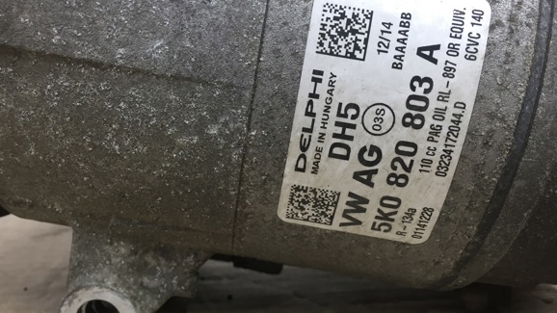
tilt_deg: -10.6
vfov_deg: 33.7
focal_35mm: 35
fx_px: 517
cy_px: 167
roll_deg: +0.8
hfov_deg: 56.6
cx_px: 284
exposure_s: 1/33
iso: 100
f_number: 2.2
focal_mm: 4.15
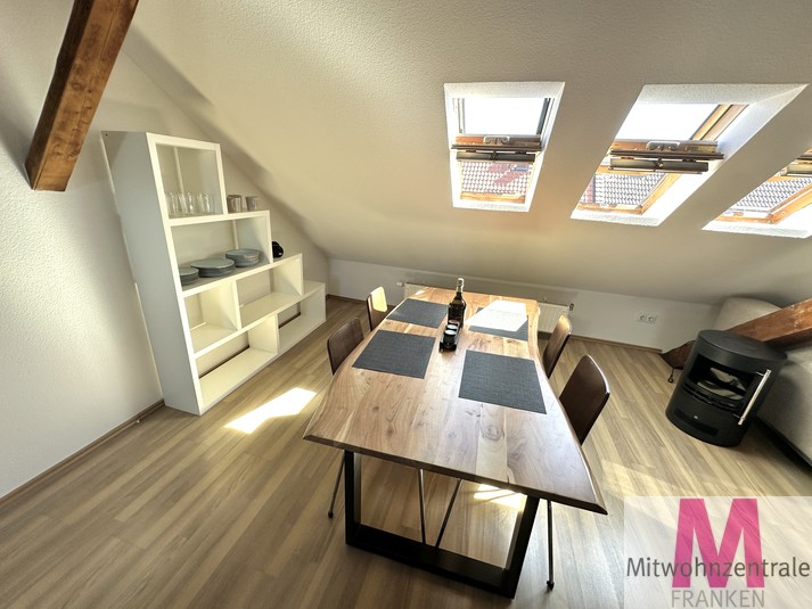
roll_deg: -3.2
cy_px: 304
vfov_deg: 85.7
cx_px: 406
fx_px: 328
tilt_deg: -19.6
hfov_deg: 102.1
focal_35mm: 14
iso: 100
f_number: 2.2
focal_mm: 2.22
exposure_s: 1/99
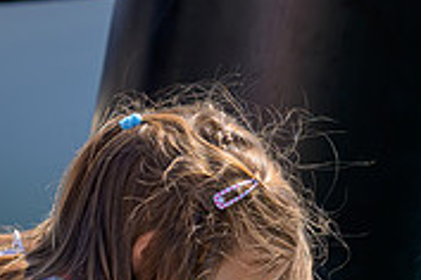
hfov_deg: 3.5
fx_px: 6887
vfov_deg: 2.3
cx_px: 262
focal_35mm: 589
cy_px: 354
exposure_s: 1/250
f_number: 4
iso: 64
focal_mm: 120
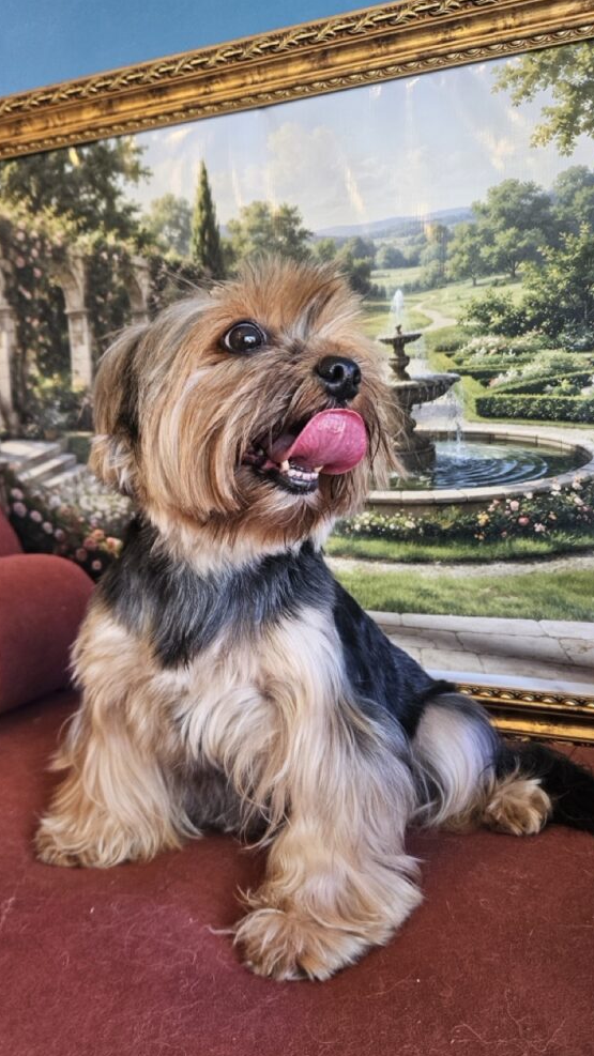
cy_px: 546
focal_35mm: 26
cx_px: 284
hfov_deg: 44.4
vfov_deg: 71.9
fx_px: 728
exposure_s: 1/120
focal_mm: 5.4
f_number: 1.8
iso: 160
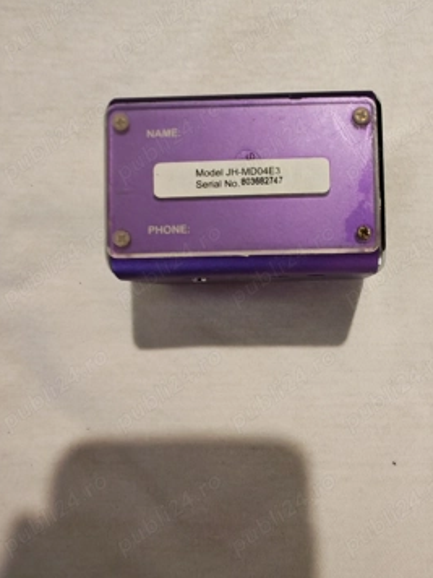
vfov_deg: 65.3
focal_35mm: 27
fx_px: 450
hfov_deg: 51.3
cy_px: 292
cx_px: 225
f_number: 2
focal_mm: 1.82
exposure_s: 1/25
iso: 640
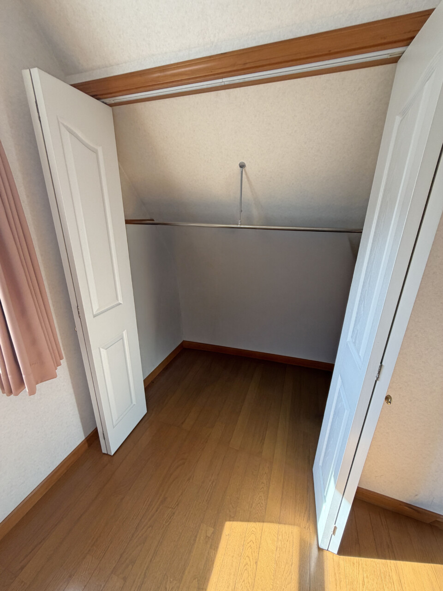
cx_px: 222
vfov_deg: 102.1
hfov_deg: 85.7
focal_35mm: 14
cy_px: 296
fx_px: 239
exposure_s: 1/120
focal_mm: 2.22
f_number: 2.2
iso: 125
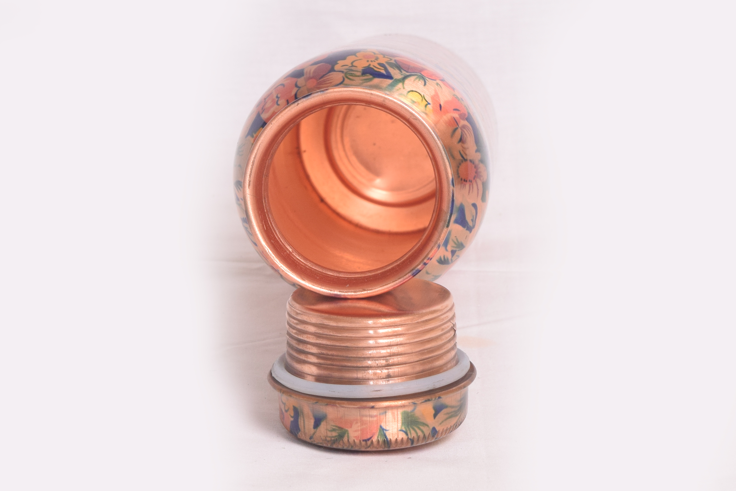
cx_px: 368
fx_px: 1687
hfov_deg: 24.6
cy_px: 246
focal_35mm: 82
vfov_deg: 16.6
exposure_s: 1/160
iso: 400
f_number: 11
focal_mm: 55
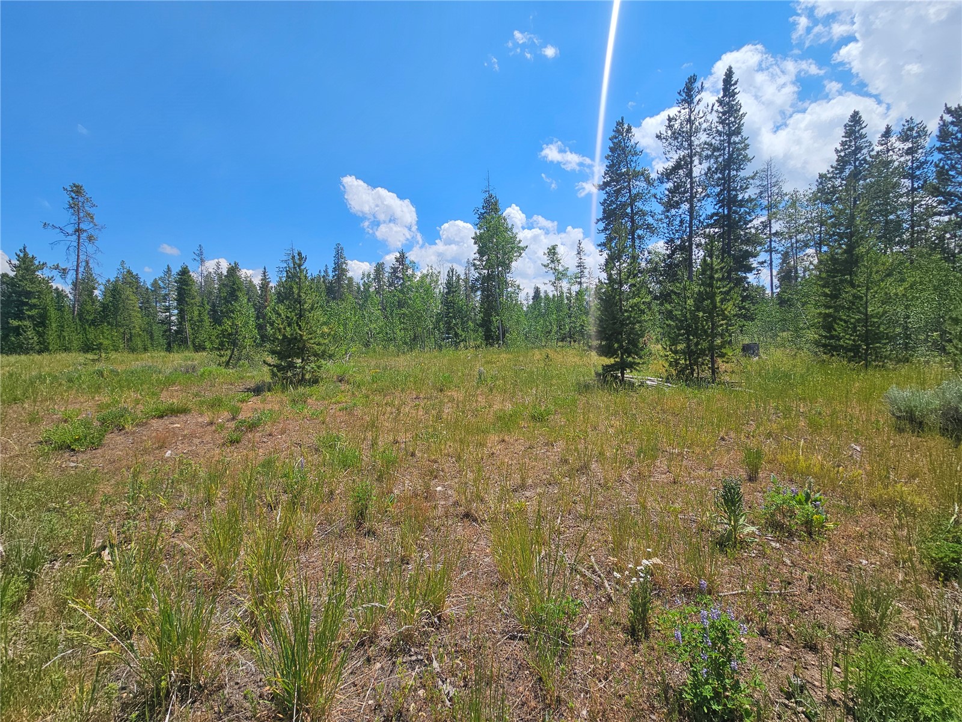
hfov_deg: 106.2
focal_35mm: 13
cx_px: 481
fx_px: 361
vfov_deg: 89.9
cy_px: 361
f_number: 2.2
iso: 50
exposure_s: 1/2890
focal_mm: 2.2
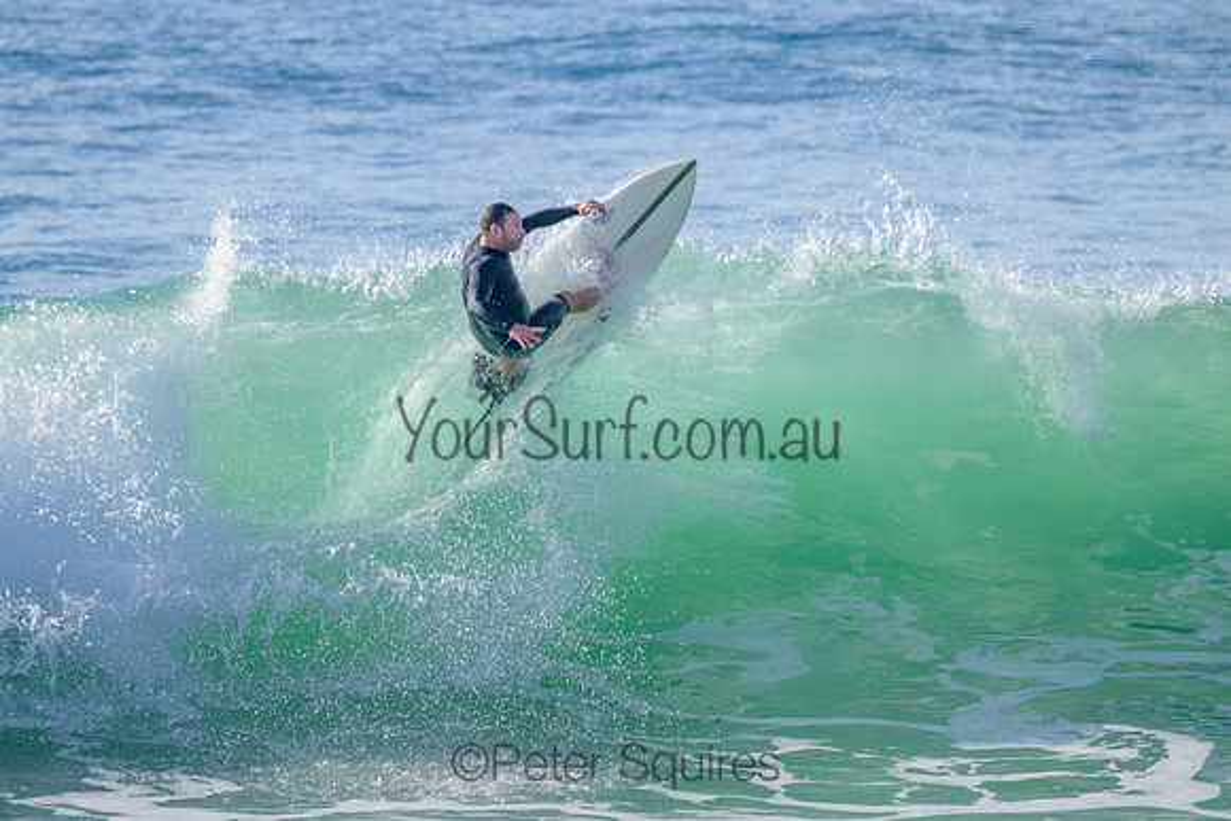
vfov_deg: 1.7
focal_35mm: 800
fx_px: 27361
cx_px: 616
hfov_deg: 2.6
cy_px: 410
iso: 1000
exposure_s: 1/2000
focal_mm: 800
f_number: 11
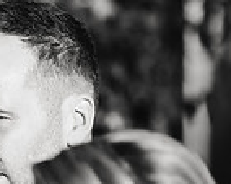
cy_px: 195
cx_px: 94
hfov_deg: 2.3
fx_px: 5772
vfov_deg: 1.8
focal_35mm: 846
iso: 200
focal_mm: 160
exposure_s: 1/2000
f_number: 2.8
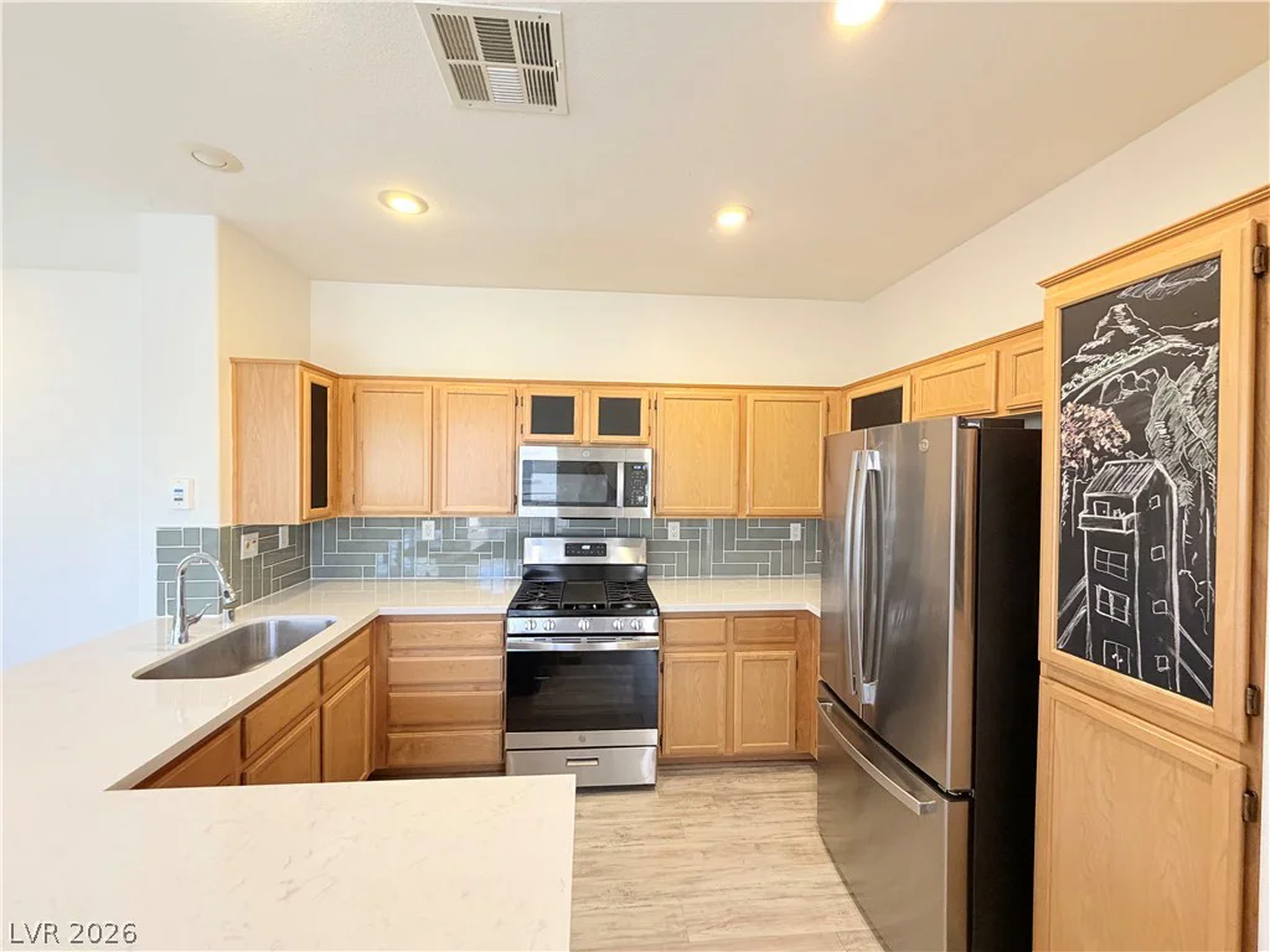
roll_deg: +0.4
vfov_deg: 85.7
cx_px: 635
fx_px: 514
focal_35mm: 14
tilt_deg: -0.6
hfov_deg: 102.1
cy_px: 476
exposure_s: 1/60
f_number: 2.2
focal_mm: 2.22
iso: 250
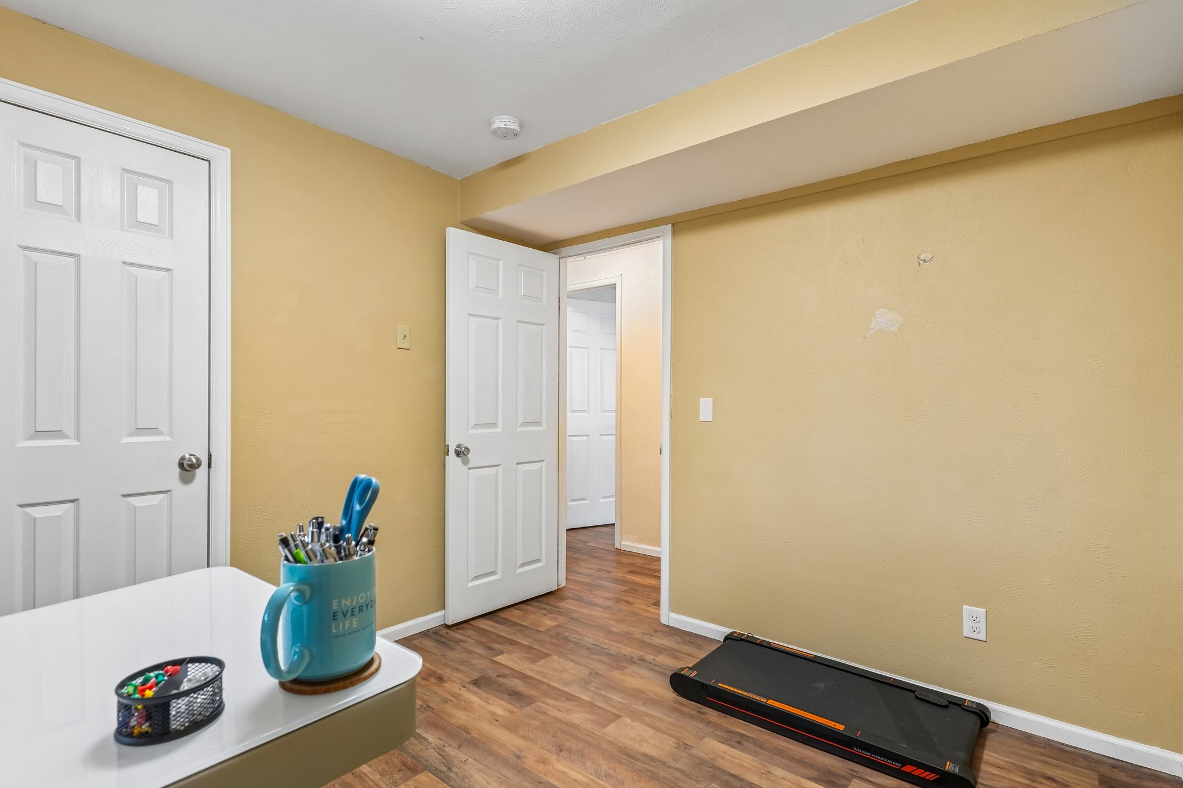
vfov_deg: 72.0
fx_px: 542
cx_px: 592
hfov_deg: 95.0
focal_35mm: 16
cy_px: 394
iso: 500
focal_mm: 11
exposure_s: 1/15
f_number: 8
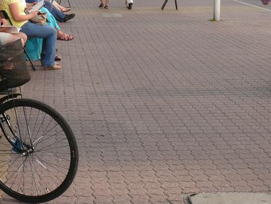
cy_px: 96
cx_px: 43
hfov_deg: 24.2
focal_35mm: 79
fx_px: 619
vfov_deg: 18.7
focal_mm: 7.6
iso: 100
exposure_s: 1/125
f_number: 4
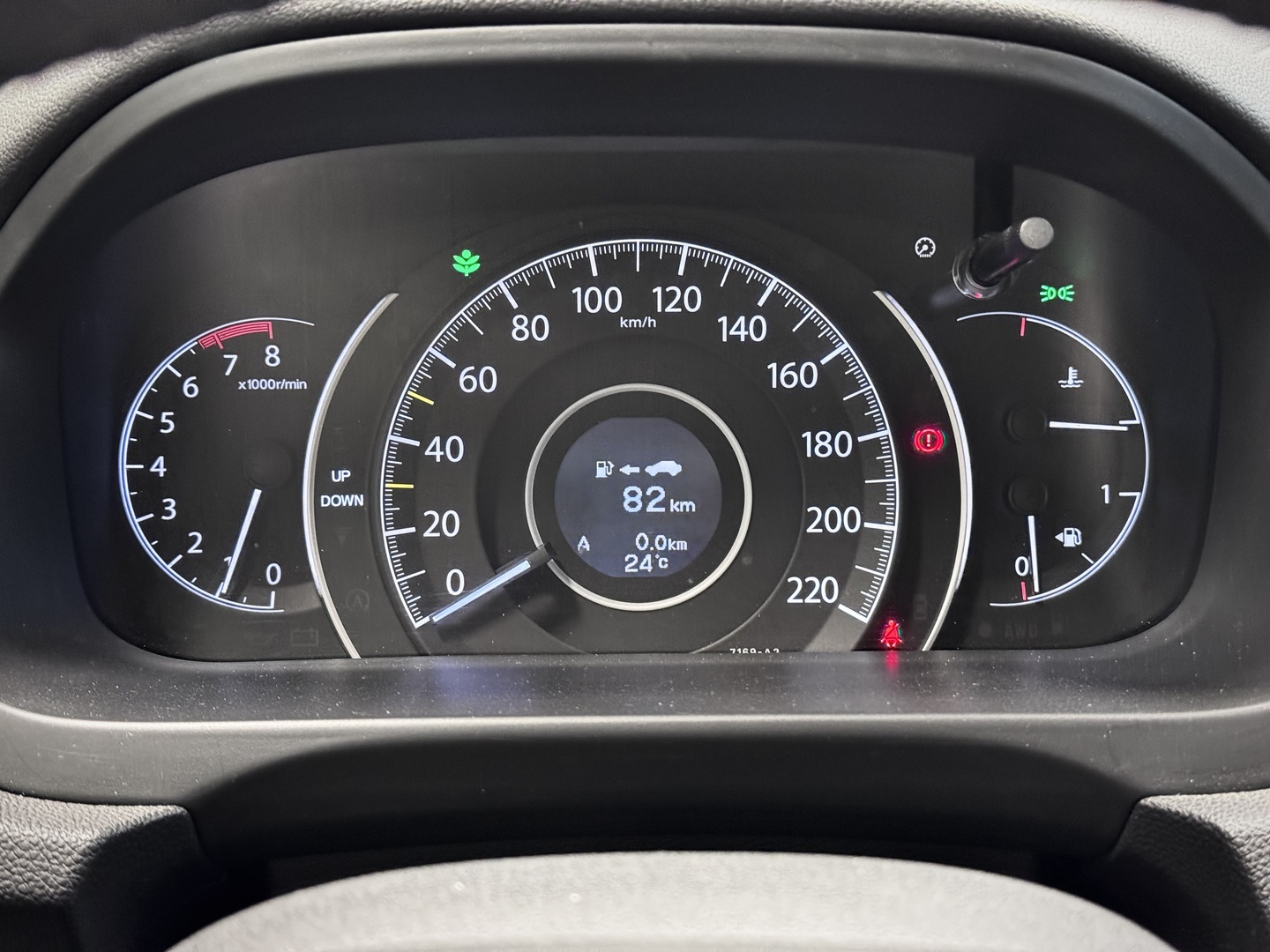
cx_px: 635
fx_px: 1761
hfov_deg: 39.7
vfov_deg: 30.3
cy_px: 476
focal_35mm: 48
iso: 640
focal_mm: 6.76
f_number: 1.78
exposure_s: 1/30
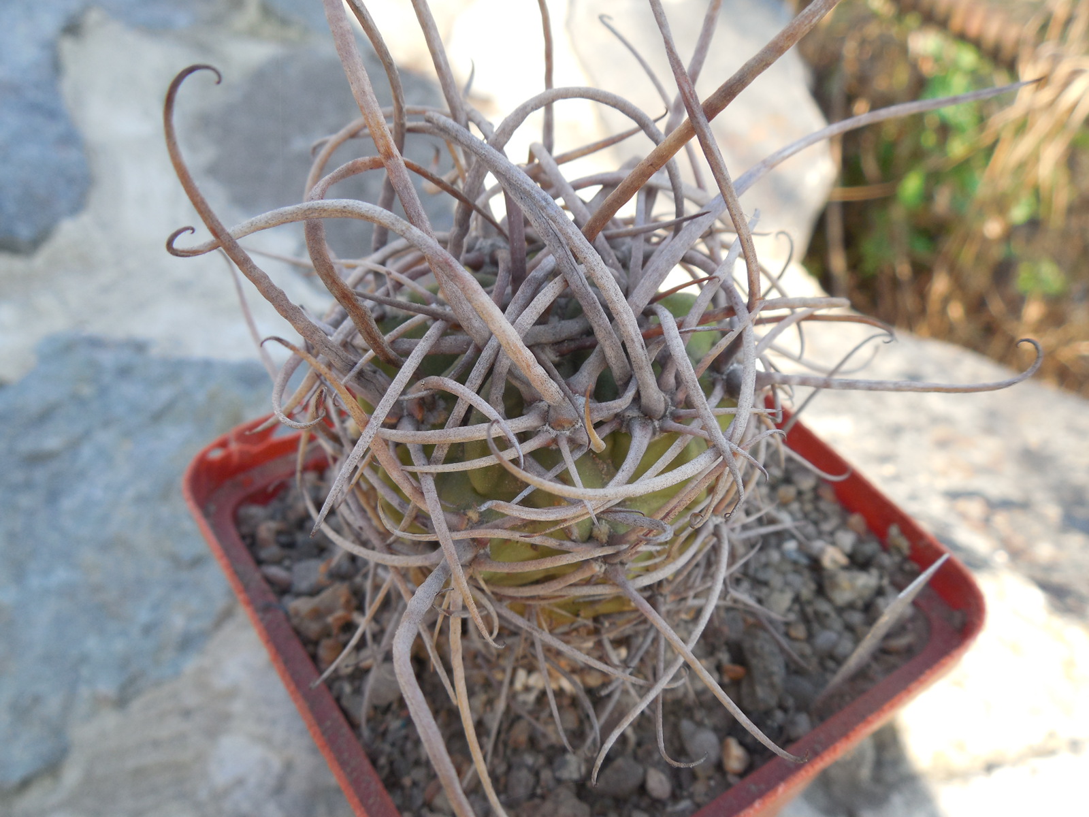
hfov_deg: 58.4
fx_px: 975
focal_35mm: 31
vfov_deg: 45.4
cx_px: 544
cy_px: 408
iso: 125
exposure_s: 1/125
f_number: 3.6
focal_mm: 5.6
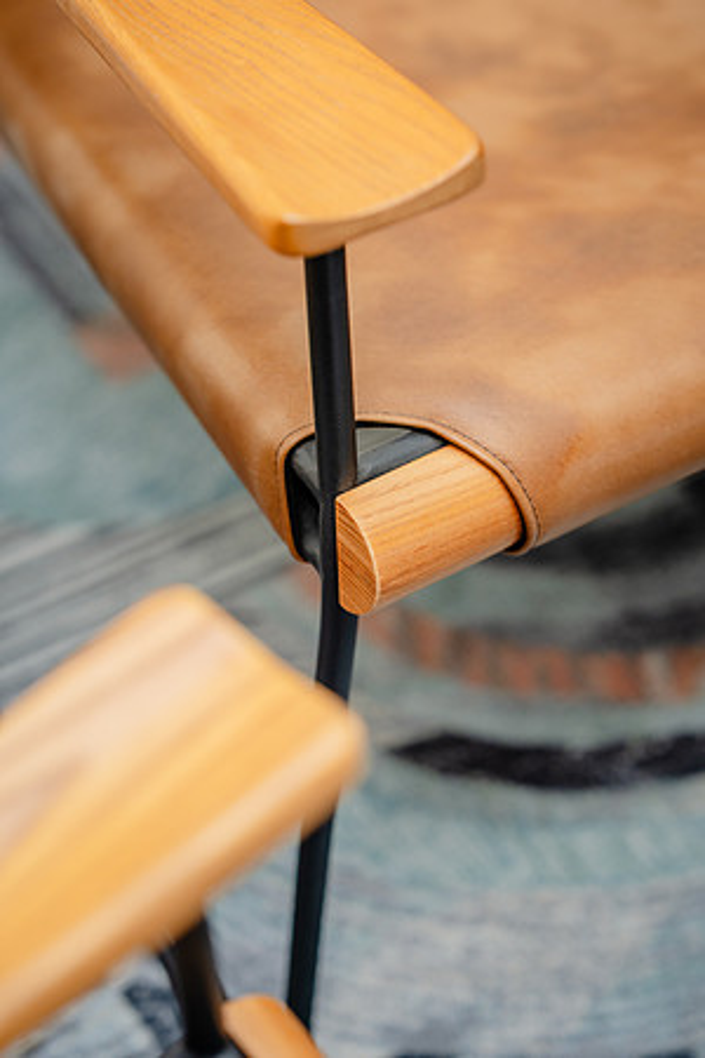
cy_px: 529
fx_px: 2497
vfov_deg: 23.9
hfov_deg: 16.1
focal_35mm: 85
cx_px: 352
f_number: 2.5
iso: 200
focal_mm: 85
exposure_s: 1/320
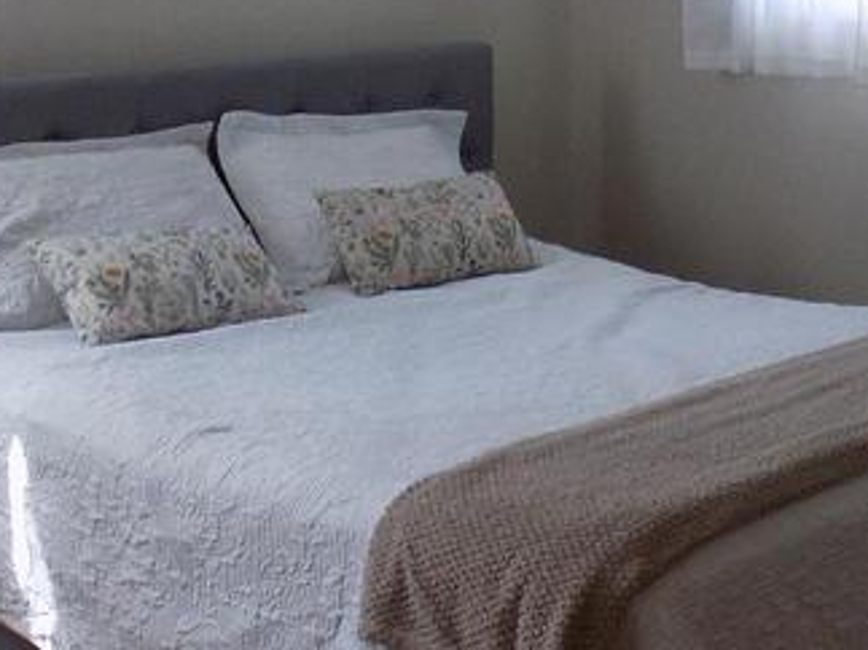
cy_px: -38
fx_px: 1830
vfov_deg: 19.4
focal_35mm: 73
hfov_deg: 26.0
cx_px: 736
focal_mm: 4
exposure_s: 1/30
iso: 140
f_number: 3.1
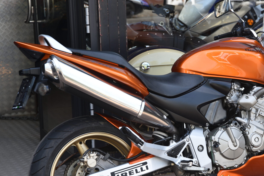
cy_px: 114
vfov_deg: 13.3
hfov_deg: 19.7
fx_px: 755
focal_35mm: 103
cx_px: 189
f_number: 4.5
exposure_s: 1/80
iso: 100
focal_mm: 70
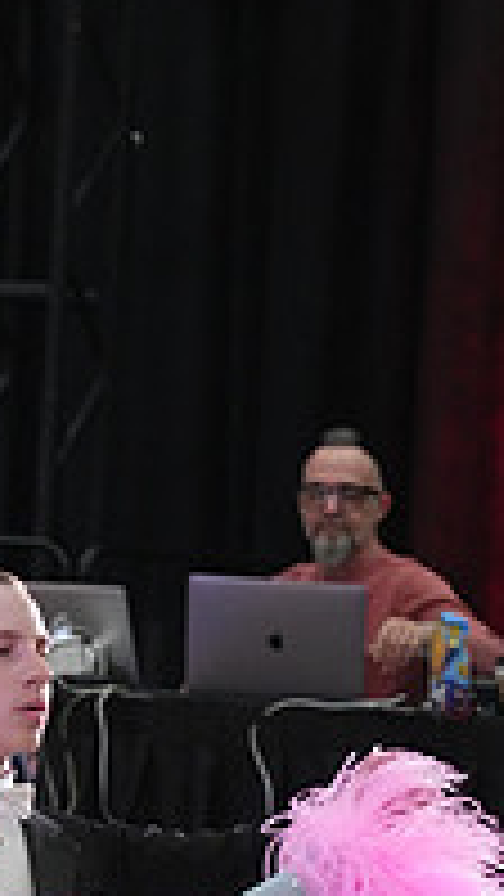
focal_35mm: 456
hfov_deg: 2.7
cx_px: 124
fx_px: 10829
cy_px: 1279
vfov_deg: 4.7
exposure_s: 1/250
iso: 4000
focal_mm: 149
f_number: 5.6
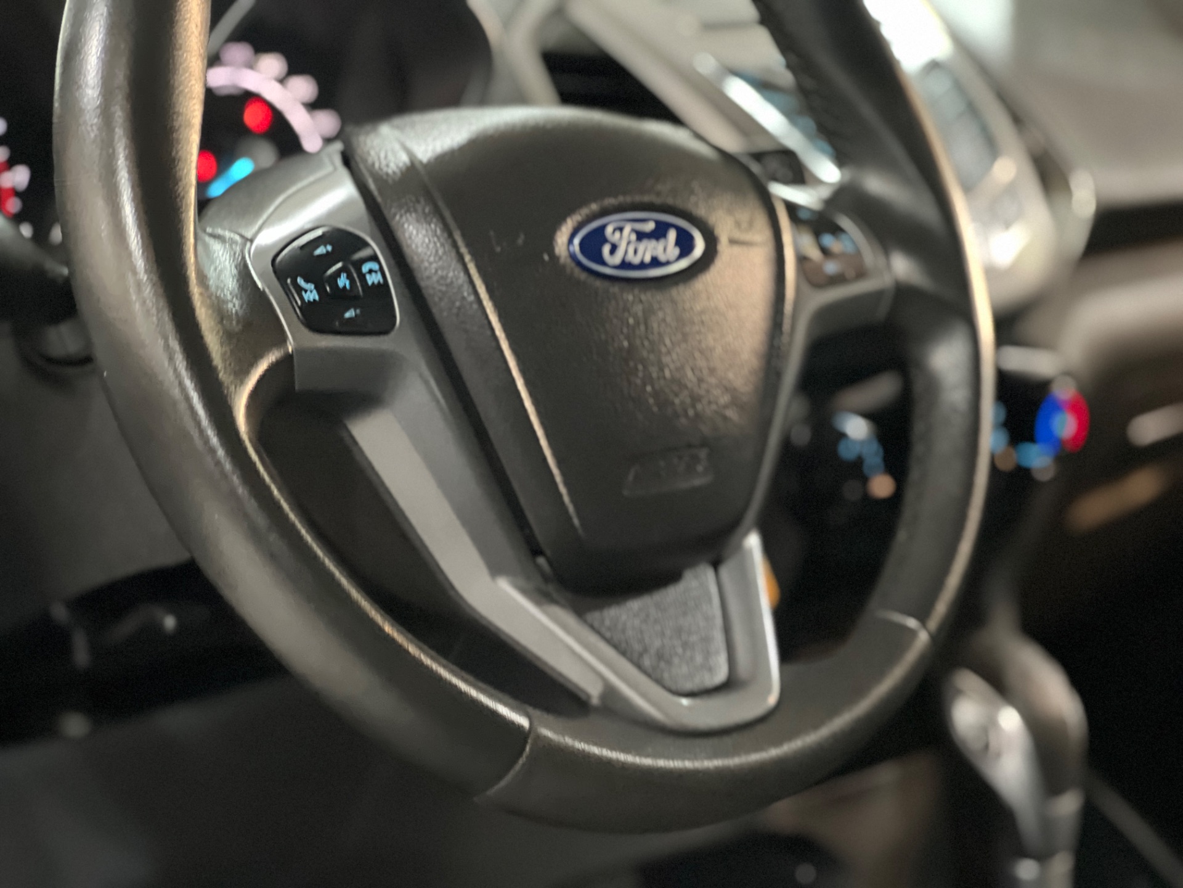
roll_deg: -3.1
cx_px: 592
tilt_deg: -13.2
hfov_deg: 25.3
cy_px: 444
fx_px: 2631
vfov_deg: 19.1
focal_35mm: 77
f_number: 2.8
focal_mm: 9
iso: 1250
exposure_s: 1/15
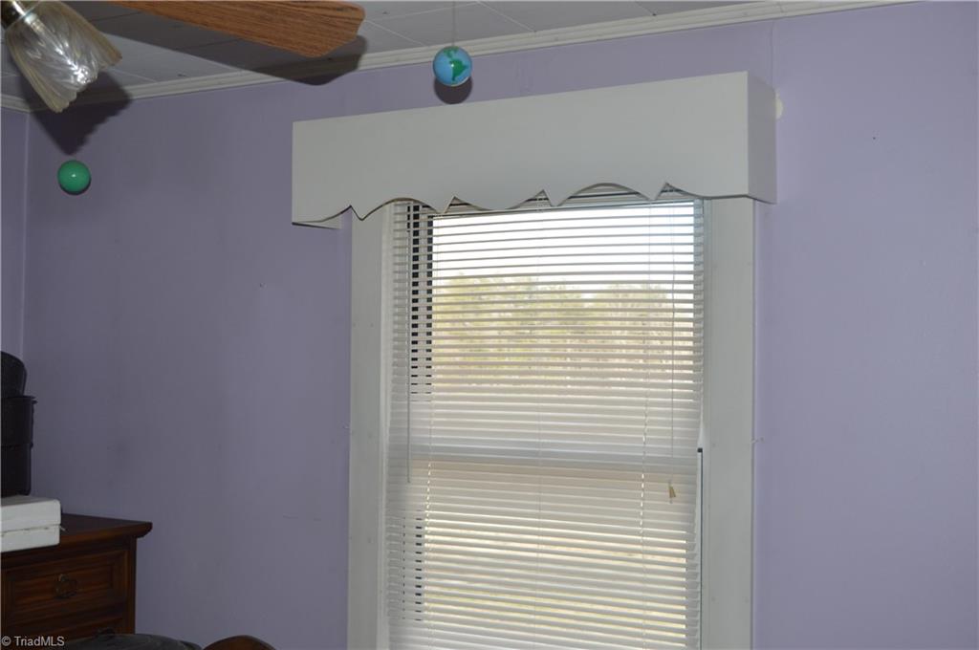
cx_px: 490
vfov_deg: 29.8
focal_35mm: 45
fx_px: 1222
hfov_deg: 43.7
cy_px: 325
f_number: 5.6
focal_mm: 30
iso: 400
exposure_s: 1/200
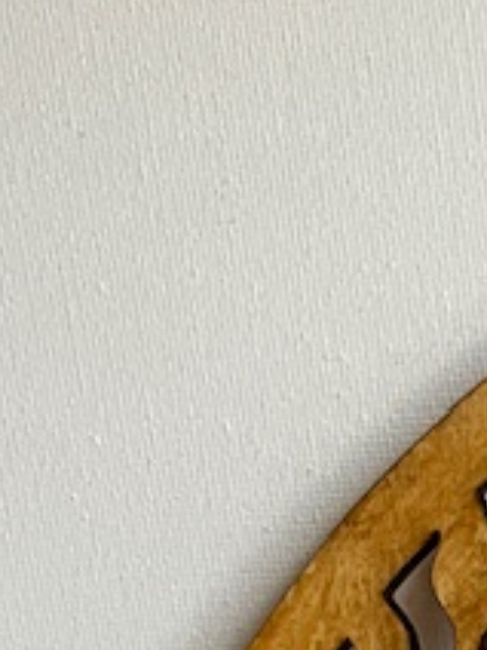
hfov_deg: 7.7
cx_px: 1265
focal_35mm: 175
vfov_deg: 10.0
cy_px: 1515
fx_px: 3283
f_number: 1.8
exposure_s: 1/268
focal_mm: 3
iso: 25
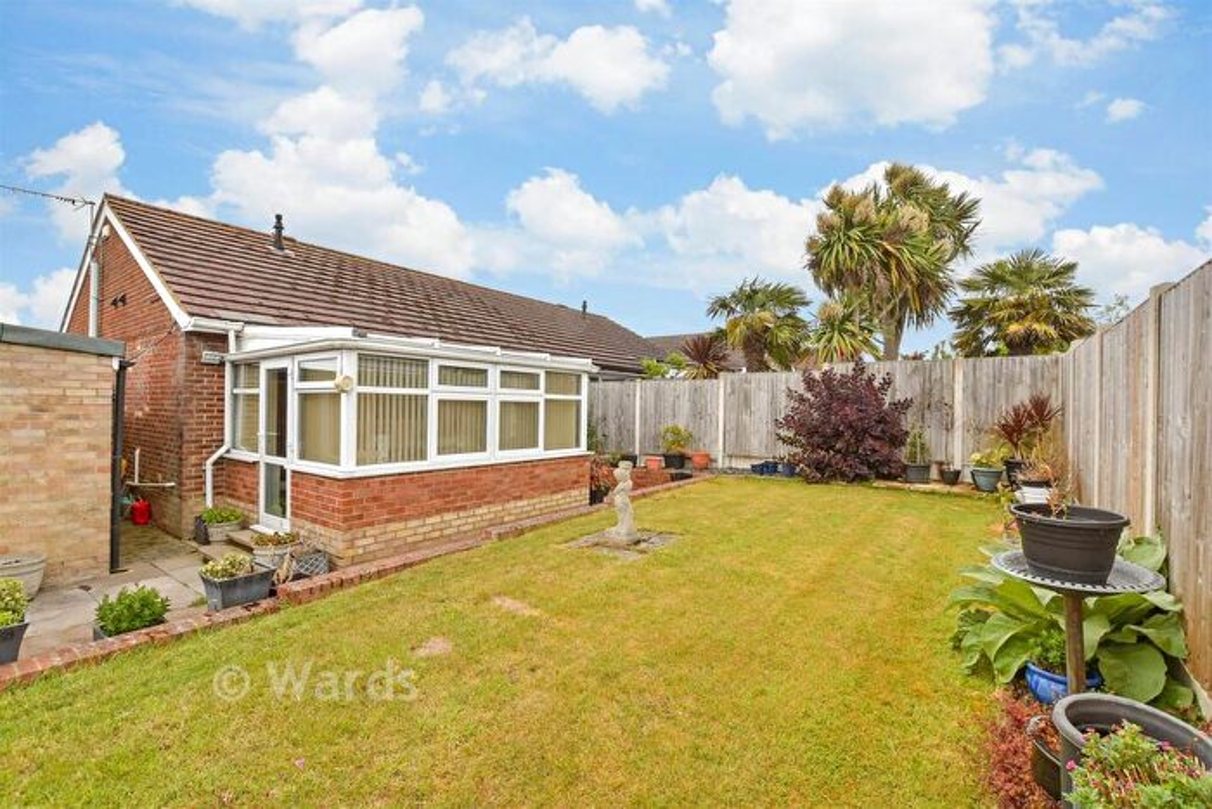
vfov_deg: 77.4
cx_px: 606
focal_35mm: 15
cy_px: 404
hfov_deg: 100.4
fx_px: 505
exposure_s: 1/160
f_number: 8
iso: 160
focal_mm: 10
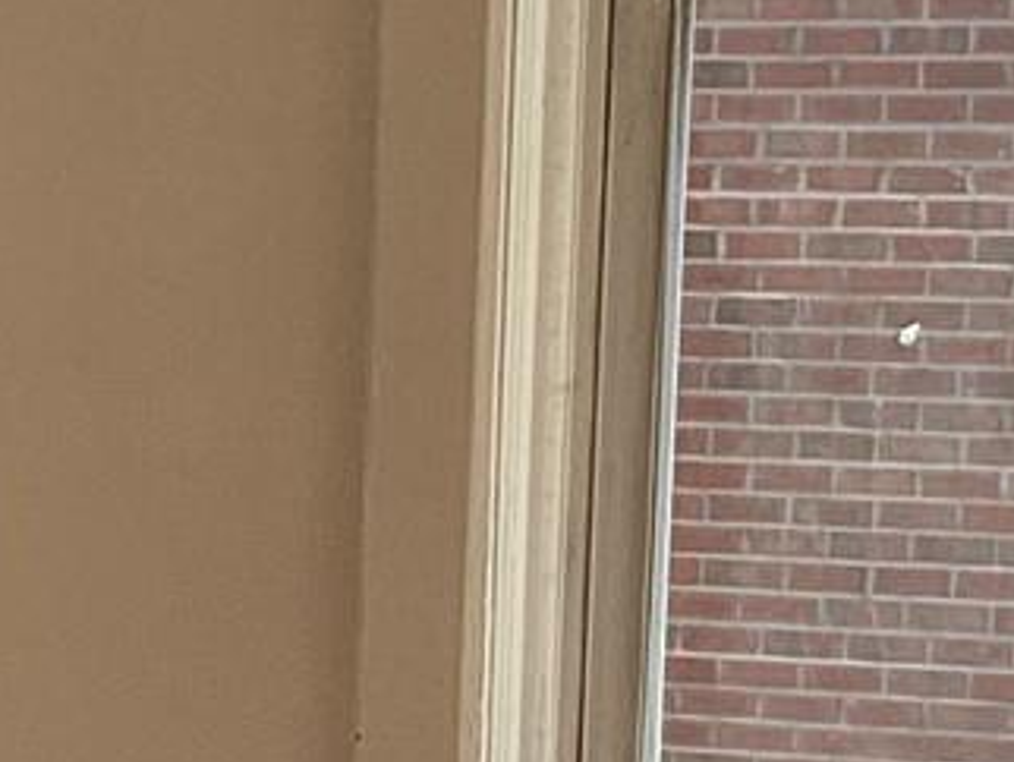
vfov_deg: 7.5
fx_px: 5775
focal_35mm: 197
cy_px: 724
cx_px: -816
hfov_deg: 9.5
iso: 25
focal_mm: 3.3
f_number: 2.4
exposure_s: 1/120
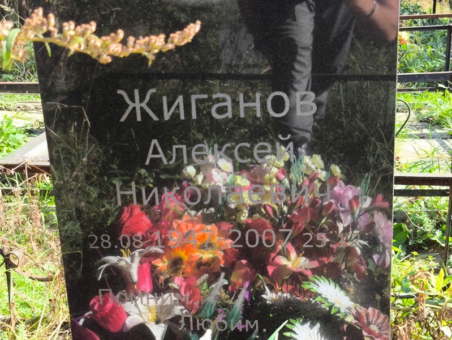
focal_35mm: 50
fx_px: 653
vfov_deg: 29.1
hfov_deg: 38.2
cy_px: 170
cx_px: 226
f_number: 1.7
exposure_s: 1/213
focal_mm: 4.71
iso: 50
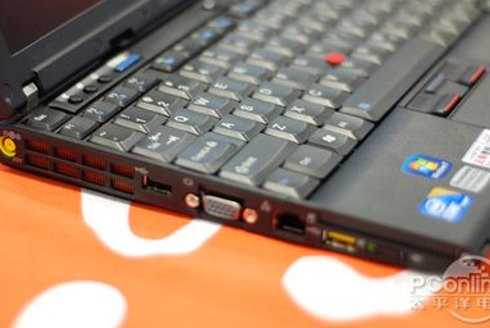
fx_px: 1335
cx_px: 230
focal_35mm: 98
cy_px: 122
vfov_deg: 14.0
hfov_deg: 20.8
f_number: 1.8
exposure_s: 1/13
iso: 125
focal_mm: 50
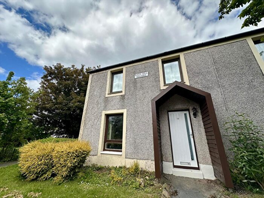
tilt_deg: +19.5
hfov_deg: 102.1
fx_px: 107
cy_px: 99
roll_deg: -1.1
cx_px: 132
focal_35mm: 14
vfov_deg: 85.7
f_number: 2.2
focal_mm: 2.22
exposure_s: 1/1195
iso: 40
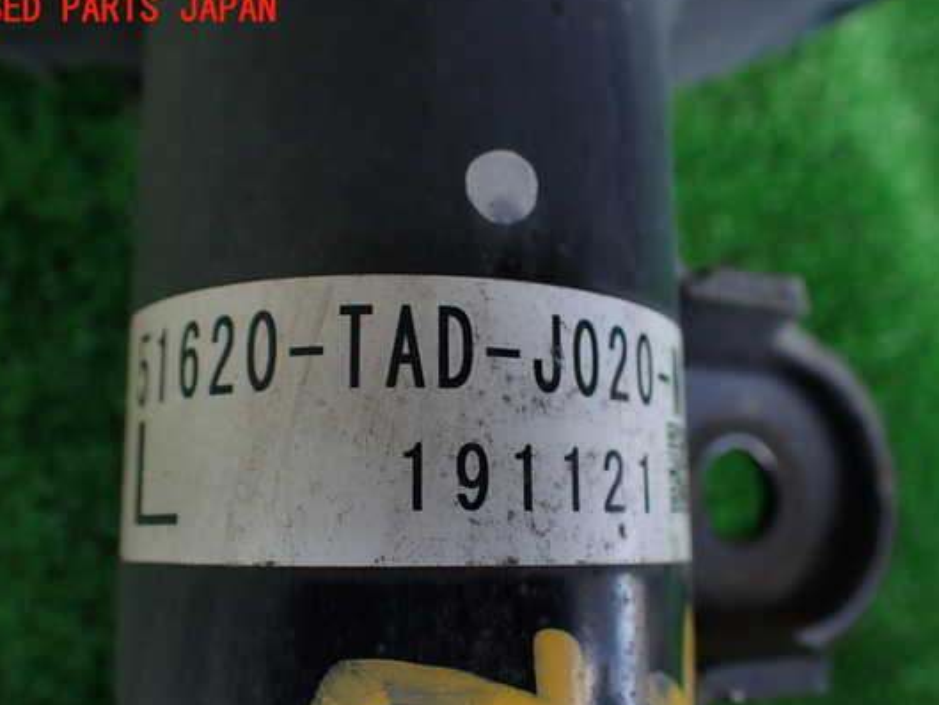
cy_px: 387
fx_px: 922
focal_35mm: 34
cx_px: 486
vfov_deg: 41.8
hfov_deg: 53.9
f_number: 2.3
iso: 100
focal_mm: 5.4
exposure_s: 1/125
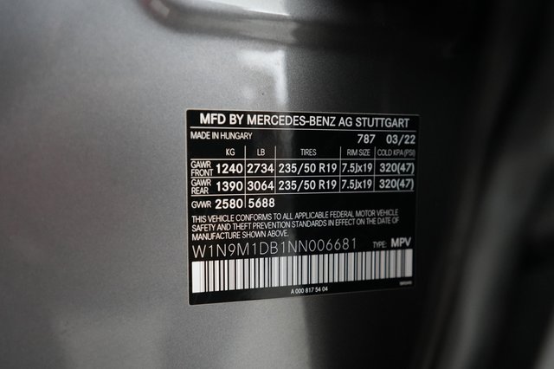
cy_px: 184
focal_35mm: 25
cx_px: 277
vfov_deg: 51.2
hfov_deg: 71.5
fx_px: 385
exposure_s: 1/60
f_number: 2.8
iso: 6400
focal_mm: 25
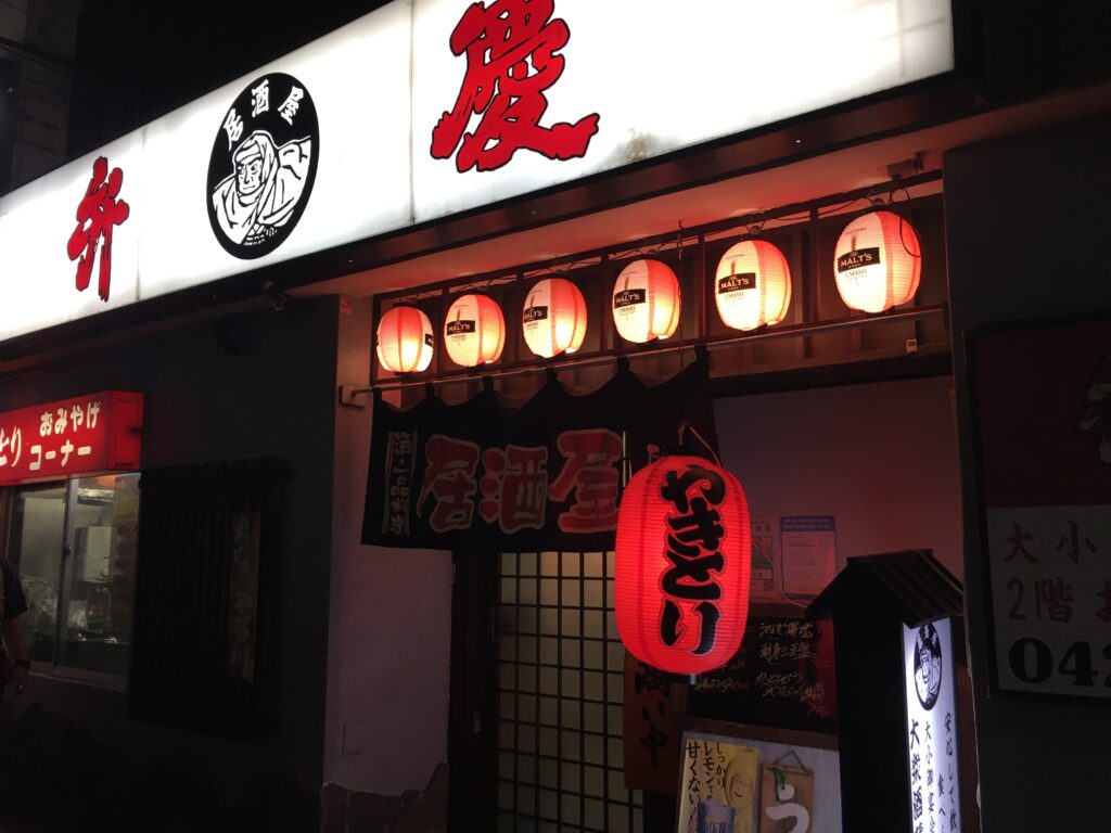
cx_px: 556
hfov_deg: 61.7
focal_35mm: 29
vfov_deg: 48.2
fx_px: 931
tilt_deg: +7.4
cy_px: 416
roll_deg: -1.2
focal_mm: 4.15
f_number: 2.2
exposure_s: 1/30
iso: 32
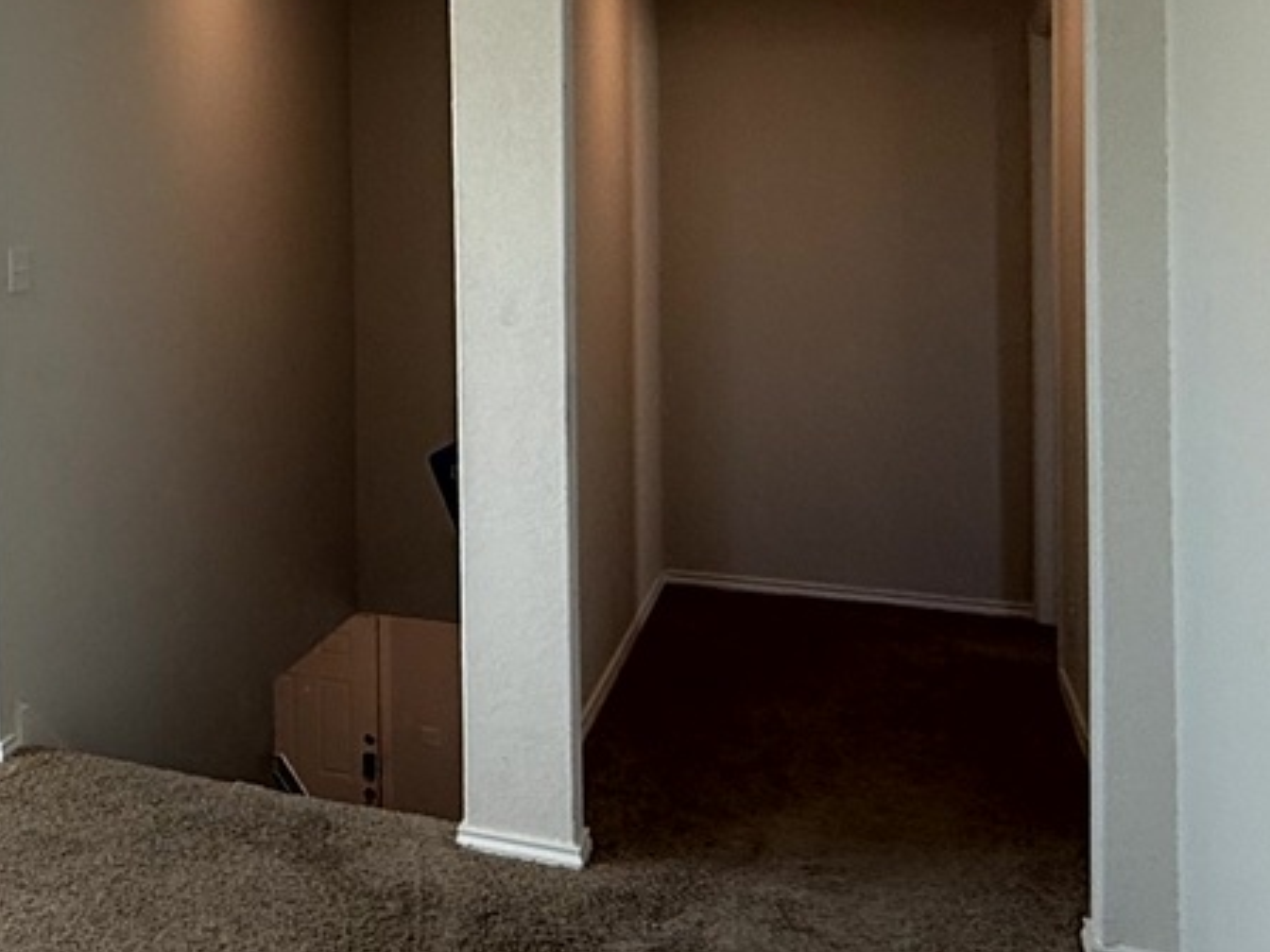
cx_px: -145
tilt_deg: +0.6
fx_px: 1651
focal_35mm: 45
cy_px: 224
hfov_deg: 35.6
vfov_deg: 31.5
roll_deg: +1.5
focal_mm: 2.22
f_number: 2.2
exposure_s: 1/120
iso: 80
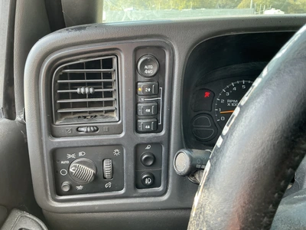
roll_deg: +1.5
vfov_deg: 49.7
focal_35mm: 28
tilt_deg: -22.5
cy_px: 115
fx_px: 248
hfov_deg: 63.4
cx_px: 153
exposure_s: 1/122
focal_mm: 3
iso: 50
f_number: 1.8
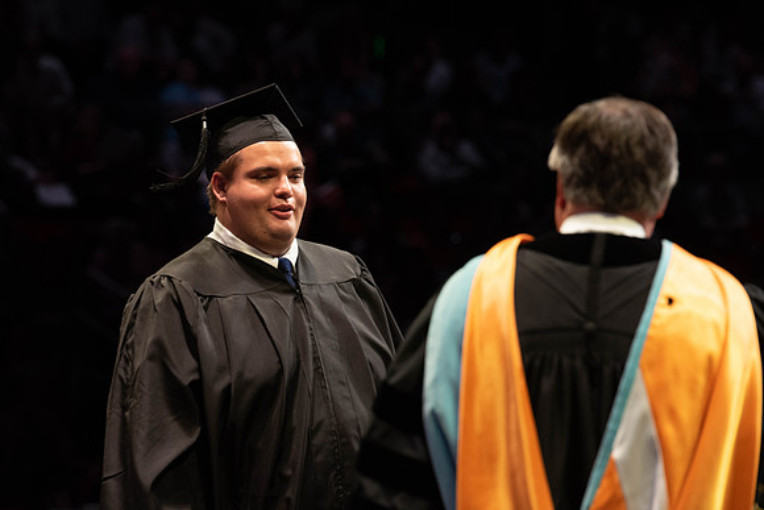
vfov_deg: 7.3
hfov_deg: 10.9
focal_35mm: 189
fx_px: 4011
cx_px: 352
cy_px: 235
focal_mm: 175
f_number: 4.5
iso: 1600
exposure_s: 1/320
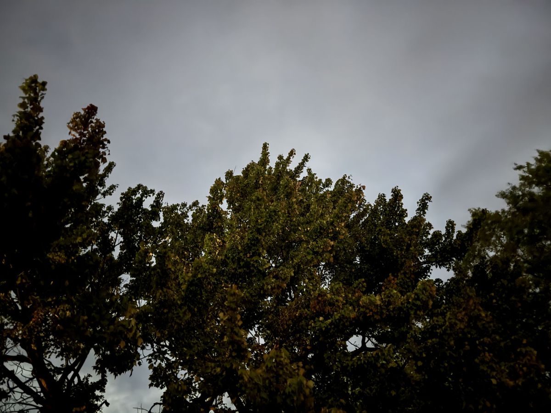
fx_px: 382
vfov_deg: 56.8
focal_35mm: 24
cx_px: 276
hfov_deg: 71.6
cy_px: 206
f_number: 1.78
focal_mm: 6.76
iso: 5000
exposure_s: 1/2
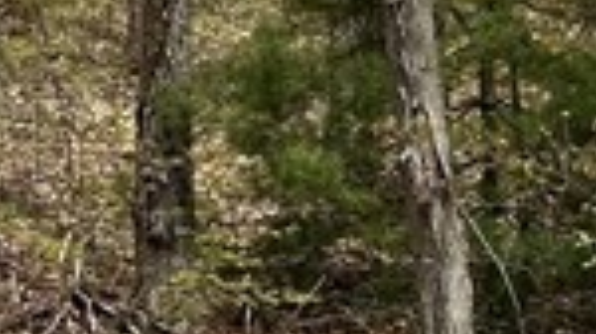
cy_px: -203
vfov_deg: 6.1
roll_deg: +1.2
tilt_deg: +7.8
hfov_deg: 11.0
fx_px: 3063
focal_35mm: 194
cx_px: -16
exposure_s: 1/2299
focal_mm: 5.7
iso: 50
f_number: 1.5
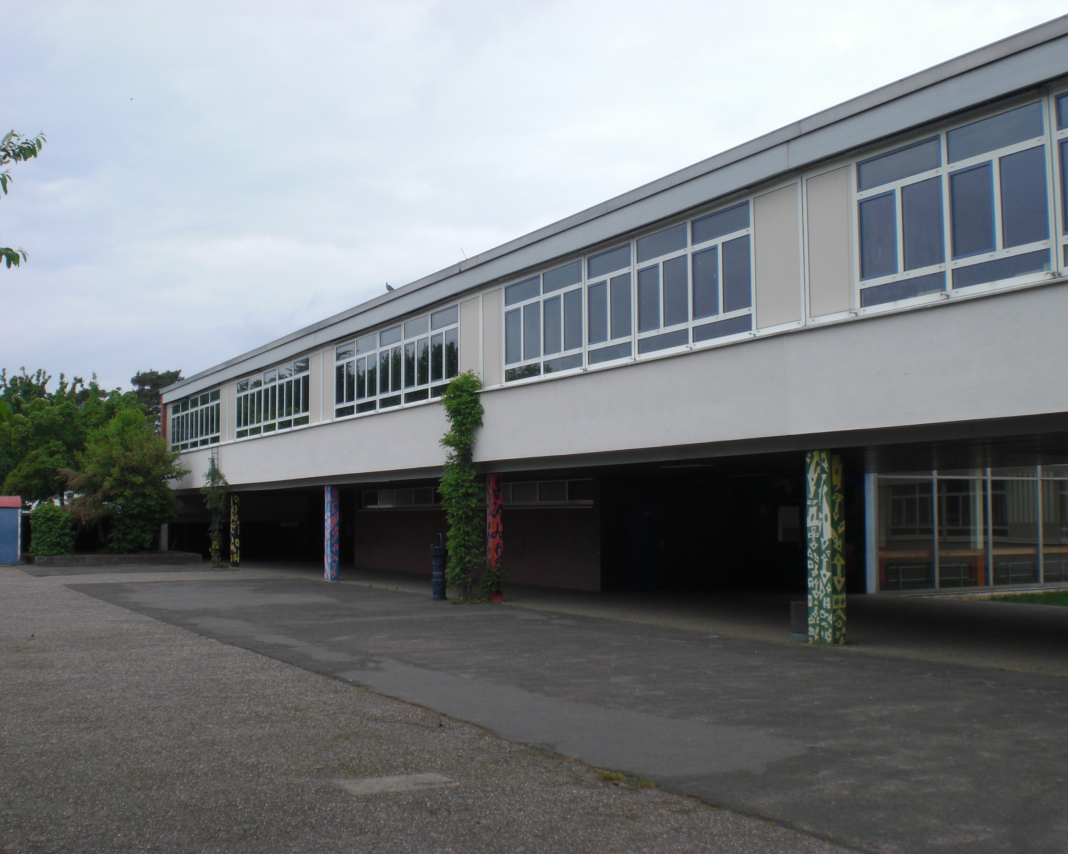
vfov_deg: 37.3
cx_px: 538
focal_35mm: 40
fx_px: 1264
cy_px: 431
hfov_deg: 45.8
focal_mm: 6.3
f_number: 5.6
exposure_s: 1/250
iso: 64
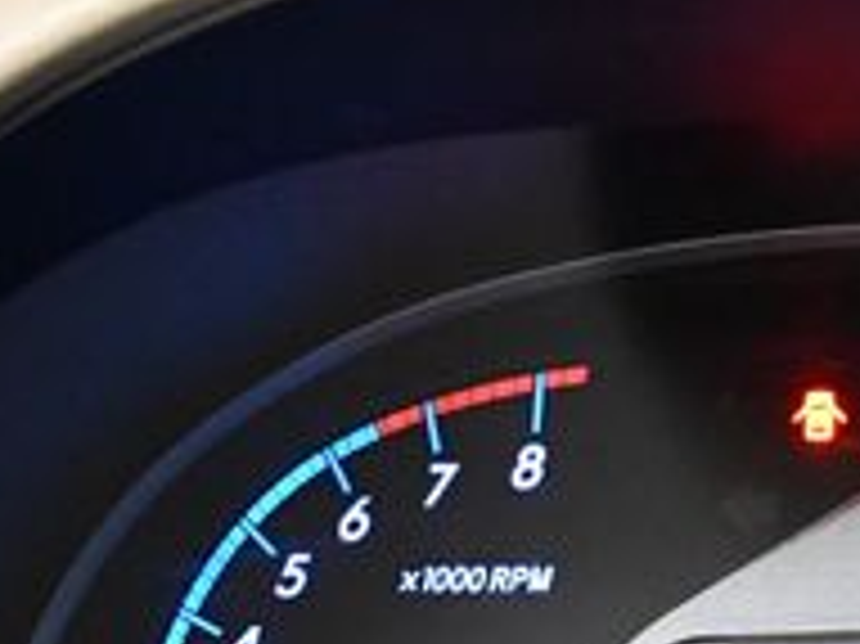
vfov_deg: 12.4
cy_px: 779
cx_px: 1256
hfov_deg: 15.7
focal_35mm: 116
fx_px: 2880
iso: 3200
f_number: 3.5
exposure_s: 1/100
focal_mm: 18
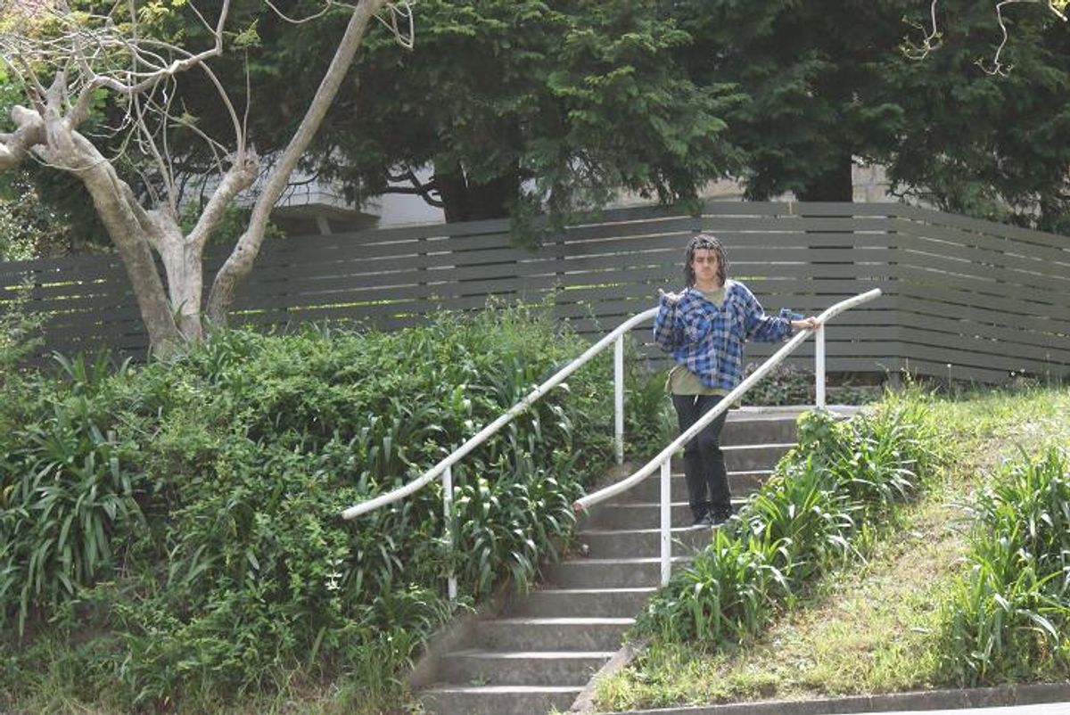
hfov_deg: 19.4
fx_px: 3123
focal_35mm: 105
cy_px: 358
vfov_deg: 13.1
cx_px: 535
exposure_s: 1/400
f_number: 13
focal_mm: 70
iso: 1600
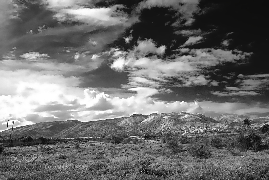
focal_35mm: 30
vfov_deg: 43.7
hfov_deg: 61.9
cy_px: 90
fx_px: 224
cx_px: 134
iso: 400
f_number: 7.1
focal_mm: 20
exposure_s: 1/2000
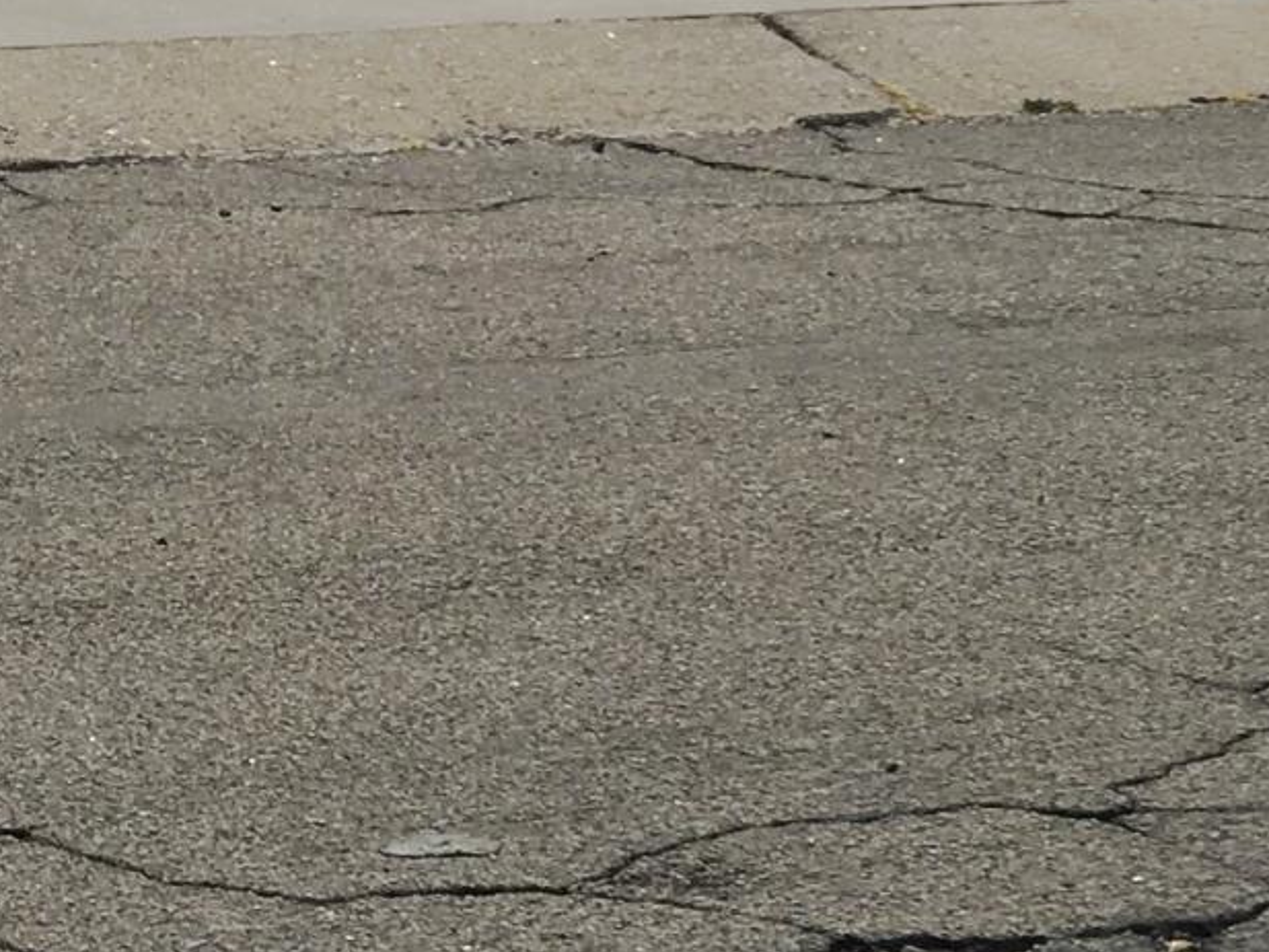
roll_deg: -1.4
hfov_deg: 13.6
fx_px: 5170
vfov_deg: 10.3
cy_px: -304
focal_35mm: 141
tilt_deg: -1.7
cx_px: -253
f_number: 2.2
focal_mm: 4.15
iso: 25
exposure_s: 1/1603
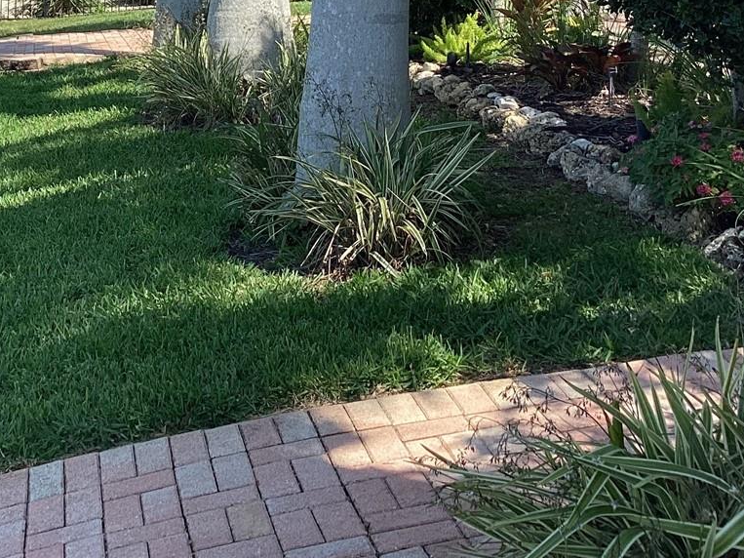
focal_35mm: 65
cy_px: 35
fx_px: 1397
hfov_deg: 29.3
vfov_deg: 22.0
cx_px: 166
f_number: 2.4
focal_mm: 3.3
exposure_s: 1/849
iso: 25
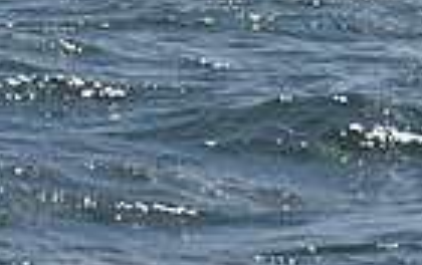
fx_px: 4850
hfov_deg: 5.0
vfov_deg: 3.1
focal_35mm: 421
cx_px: -32
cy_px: -587
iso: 320
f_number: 9
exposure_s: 1/1600
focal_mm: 100
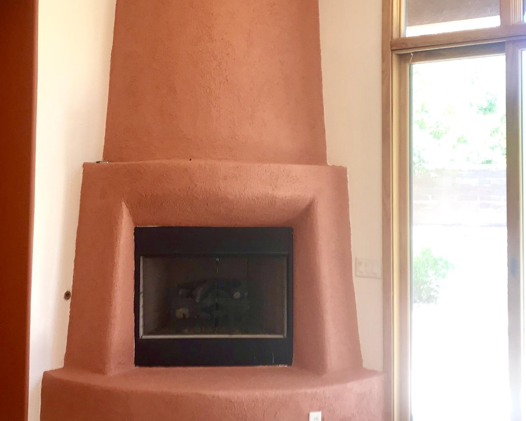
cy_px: 147
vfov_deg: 29.0
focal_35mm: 52
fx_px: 809
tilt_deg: +3.0
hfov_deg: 35.9
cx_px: 206
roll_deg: -2.9
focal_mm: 3.99
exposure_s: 1/60
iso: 20
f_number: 1.8
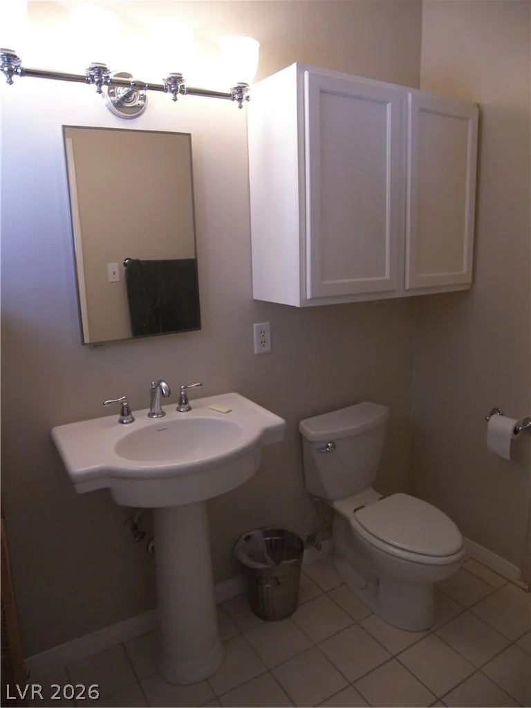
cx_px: 266
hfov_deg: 56.8
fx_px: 491
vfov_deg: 71.6
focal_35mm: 24
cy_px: 354
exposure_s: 1/30
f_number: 2.8
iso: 100
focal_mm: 5
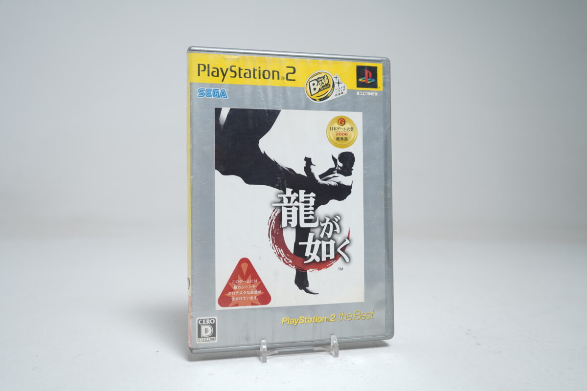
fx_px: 522
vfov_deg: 41.1
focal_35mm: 32
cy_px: 196
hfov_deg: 58.7
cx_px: 294
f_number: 5
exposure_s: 1/6
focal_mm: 32
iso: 64
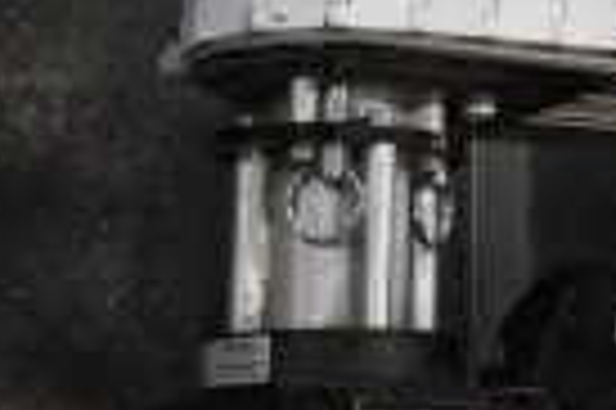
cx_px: 1192
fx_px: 2290
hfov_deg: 13.4
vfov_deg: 10.1
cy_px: -65
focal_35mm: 134
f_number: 11
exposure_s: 1/500
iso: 6400
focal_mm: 20
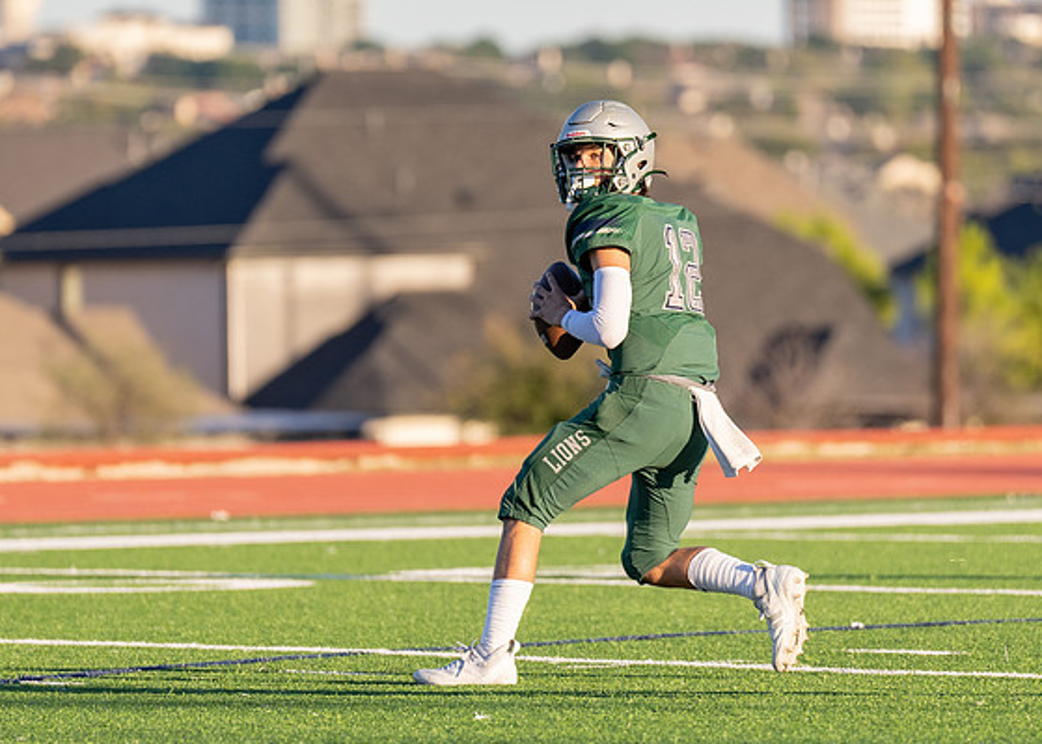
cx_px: 555
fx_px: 13462
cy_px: 318
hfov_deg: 4.4
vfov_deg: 3.2
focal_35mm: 455
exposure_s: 1/1250
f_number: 2.8
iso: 160
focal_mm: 200
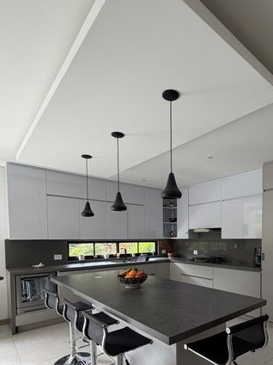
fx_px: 231
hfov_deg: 59.3
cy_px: 250
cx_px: 188
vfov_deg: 73.5
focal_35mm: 22
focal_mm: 2.22
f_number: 2.2
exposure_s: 1/121
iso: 100
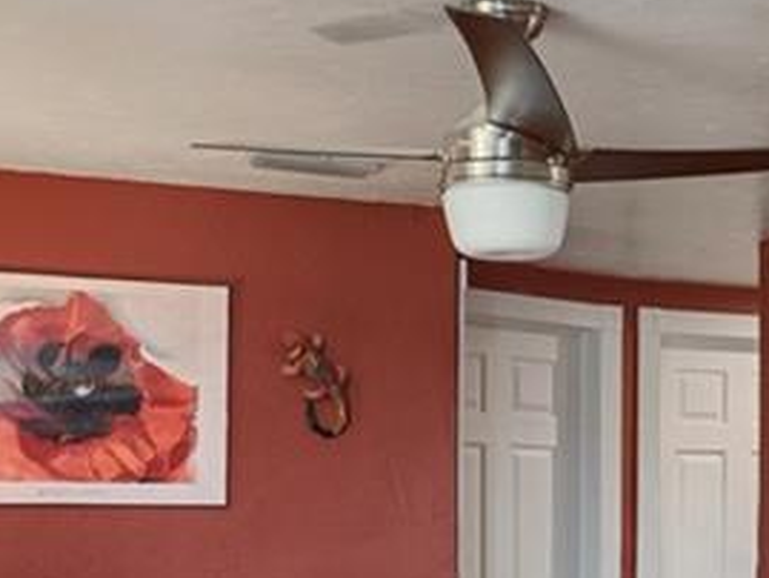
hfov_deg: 21.8
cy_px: 652
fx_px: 1778
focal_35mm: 80
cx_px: 1026
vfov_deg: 17.7
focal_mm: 14
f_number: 7.1
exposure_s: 1
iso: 400
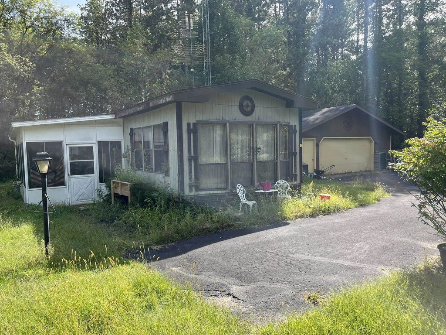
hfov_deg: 67.3
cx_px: 223
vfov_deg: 53.1
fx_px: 335
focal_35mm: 26
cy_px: 168
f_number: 1.6
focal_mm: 5.1
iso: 50
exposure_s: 1/858
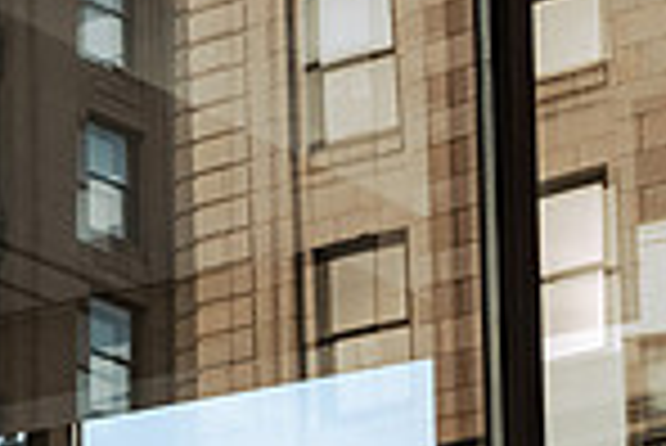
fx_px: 3555
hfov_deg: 10.5
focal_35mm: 192
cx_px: -148
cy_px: 725
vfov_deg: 7.0
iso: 125
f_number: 8
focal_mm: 49
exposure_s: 1/60
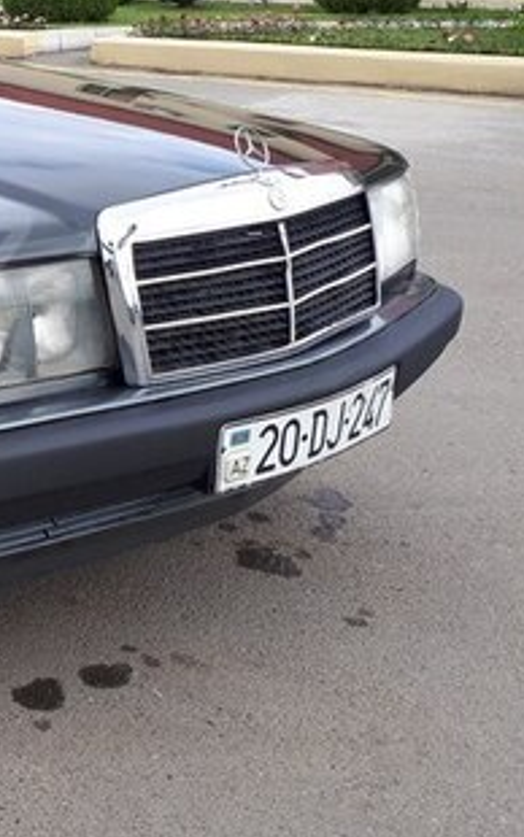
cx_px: -243
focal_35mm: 61
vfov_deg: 33.1
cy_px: 255
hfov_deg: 18.9
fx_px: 1393
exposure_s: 1/431
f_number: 1.9
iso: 40
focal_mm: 3.6
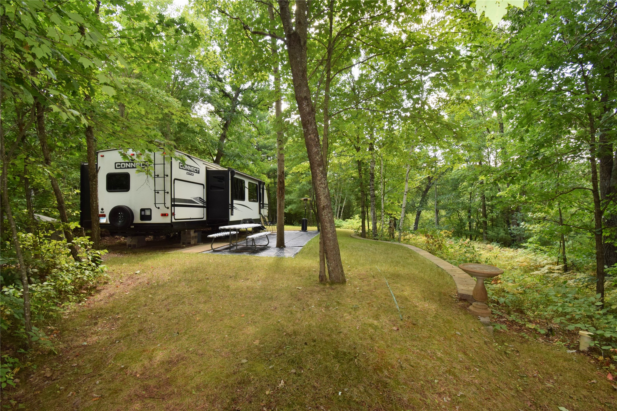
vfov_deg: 77.3
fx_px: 257
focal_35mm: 15
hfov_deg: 100.4
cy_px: 206
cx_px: 308
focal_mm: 10
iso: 320
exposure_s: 1/60
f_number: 11
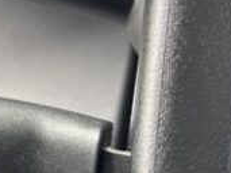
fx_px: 780
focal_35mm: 117
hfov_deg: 15.4
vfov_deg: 12.5
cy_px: -8
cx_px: -127
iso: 125
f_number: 1.6
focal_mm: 5.96
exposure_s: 1/70
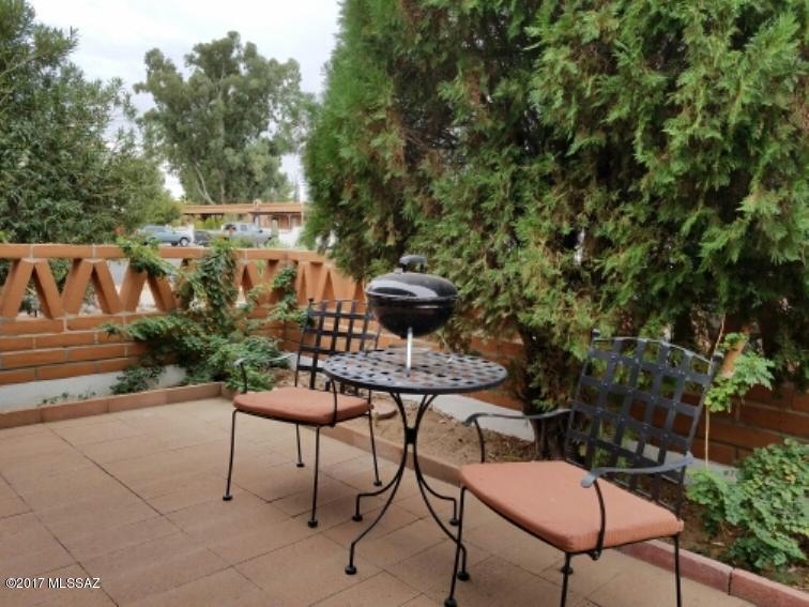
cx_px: 404
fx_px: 608
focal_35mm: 26
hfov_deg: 67.3
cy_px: 304
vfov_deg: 53.1
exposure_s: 1/984
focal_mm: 4.2
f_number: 1.7
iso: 50
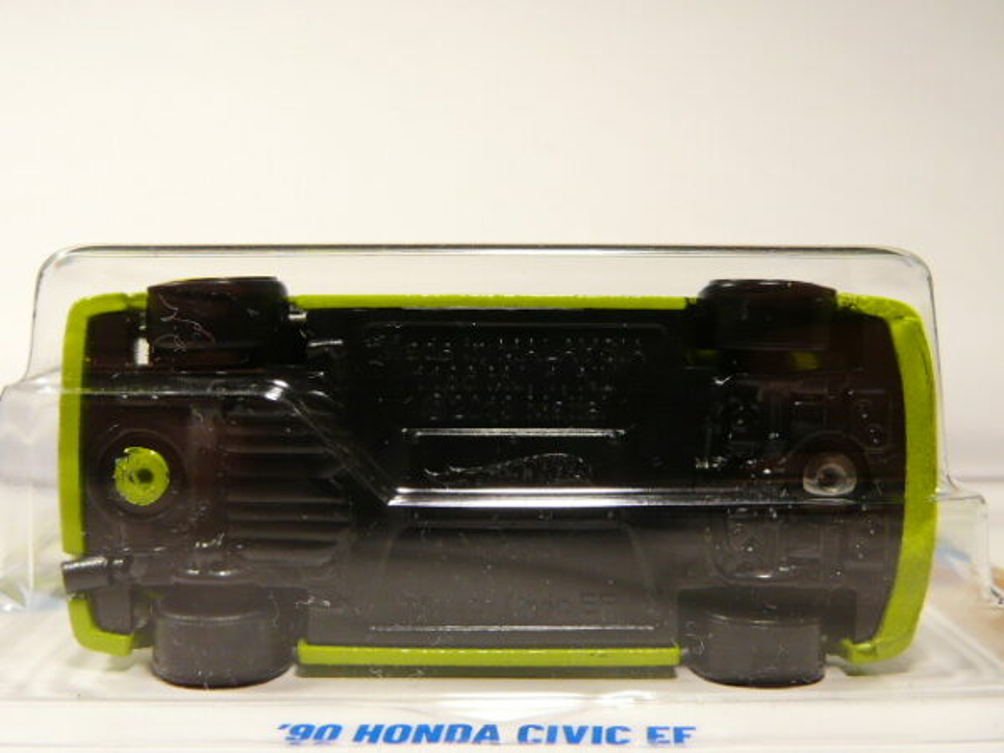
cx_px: 502
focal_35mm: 41
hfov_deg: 45.8
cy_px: 376
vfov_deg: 35.1
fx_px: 1189
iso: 100
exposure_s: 1/60
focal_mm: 4.6
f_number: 2.8
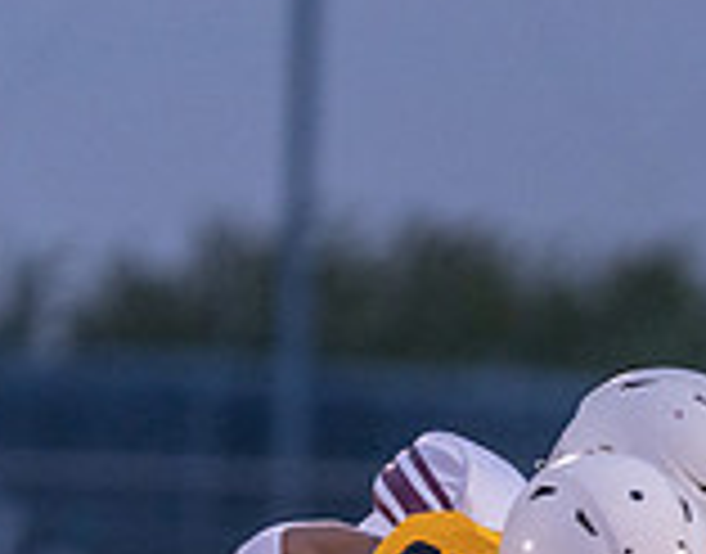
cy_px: 880
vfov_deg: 1.6
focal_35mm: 929
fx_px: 19256
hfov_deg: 2.1
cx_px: 885
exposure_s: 1/1250
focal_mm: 200
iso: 2000
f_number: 2.8
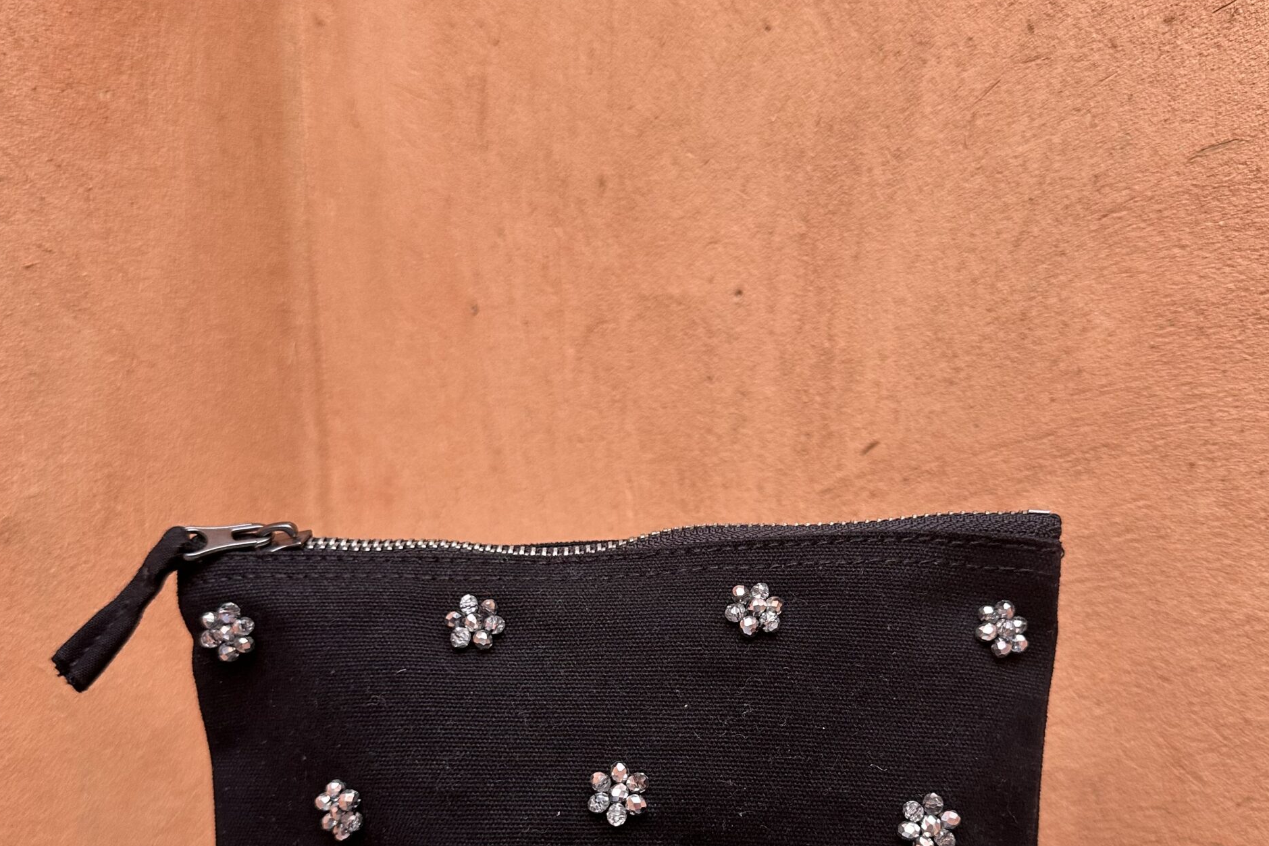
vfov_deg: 37.9
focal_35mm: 34
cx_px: 639
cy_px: 639
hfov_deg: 55.8
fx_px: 1199
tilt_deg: -3.2
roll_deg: -0.7
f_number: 1.78
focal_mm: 6.86
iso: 200
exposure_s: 1/121
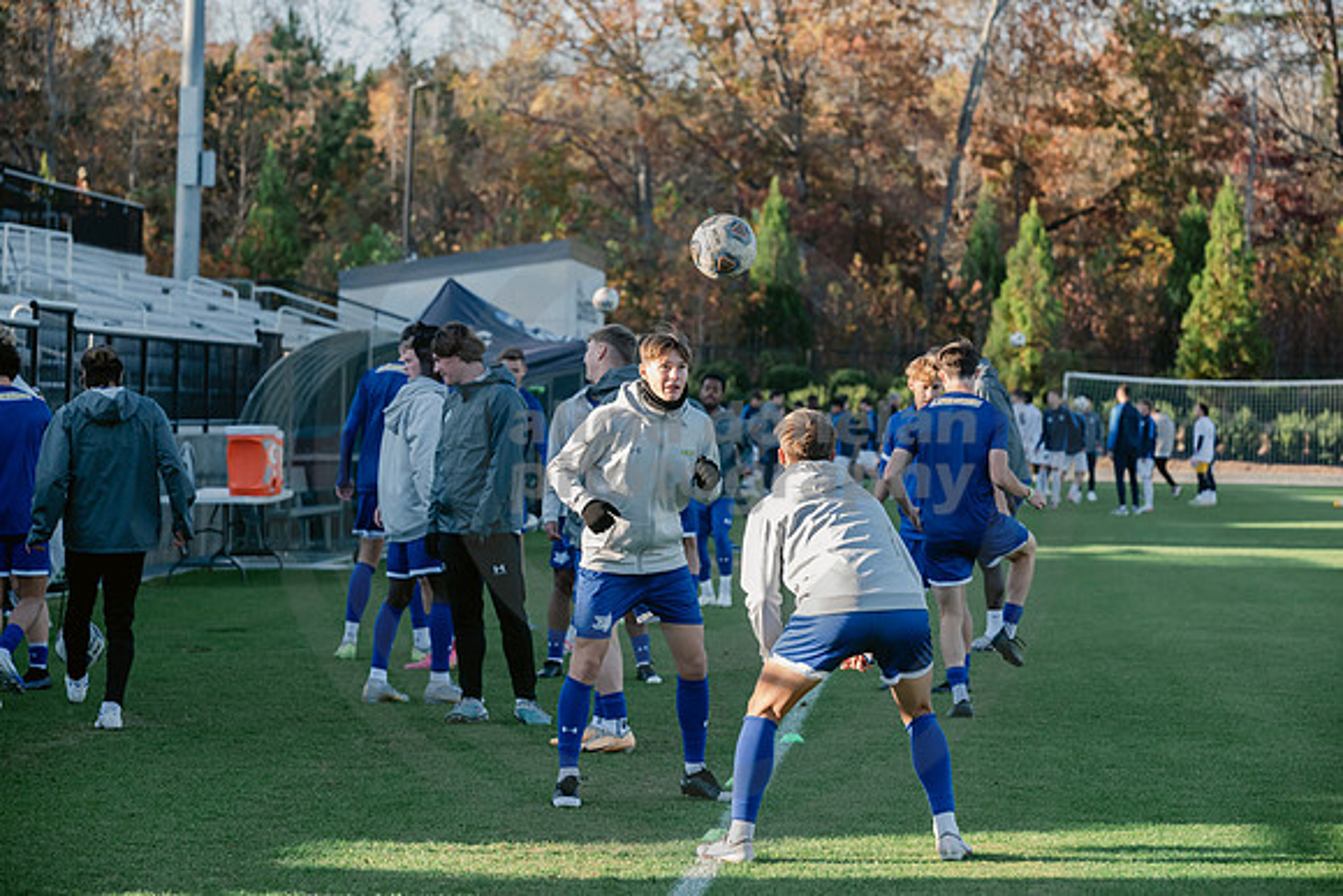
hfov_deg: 15.8
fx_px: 4851
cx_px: 672
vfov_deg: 10.6
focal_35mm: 130
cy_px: 448
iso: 1250
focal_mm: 130
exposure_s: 1/800
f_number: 5.6
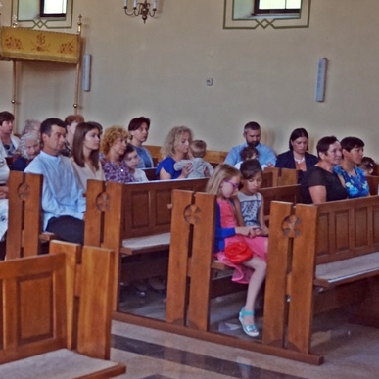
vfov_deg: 21.4
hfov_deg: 20.8
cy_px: 199
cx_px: 14
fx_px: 1002
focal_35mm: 81
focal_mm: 31
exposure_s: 1/160
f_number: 5
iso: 1600
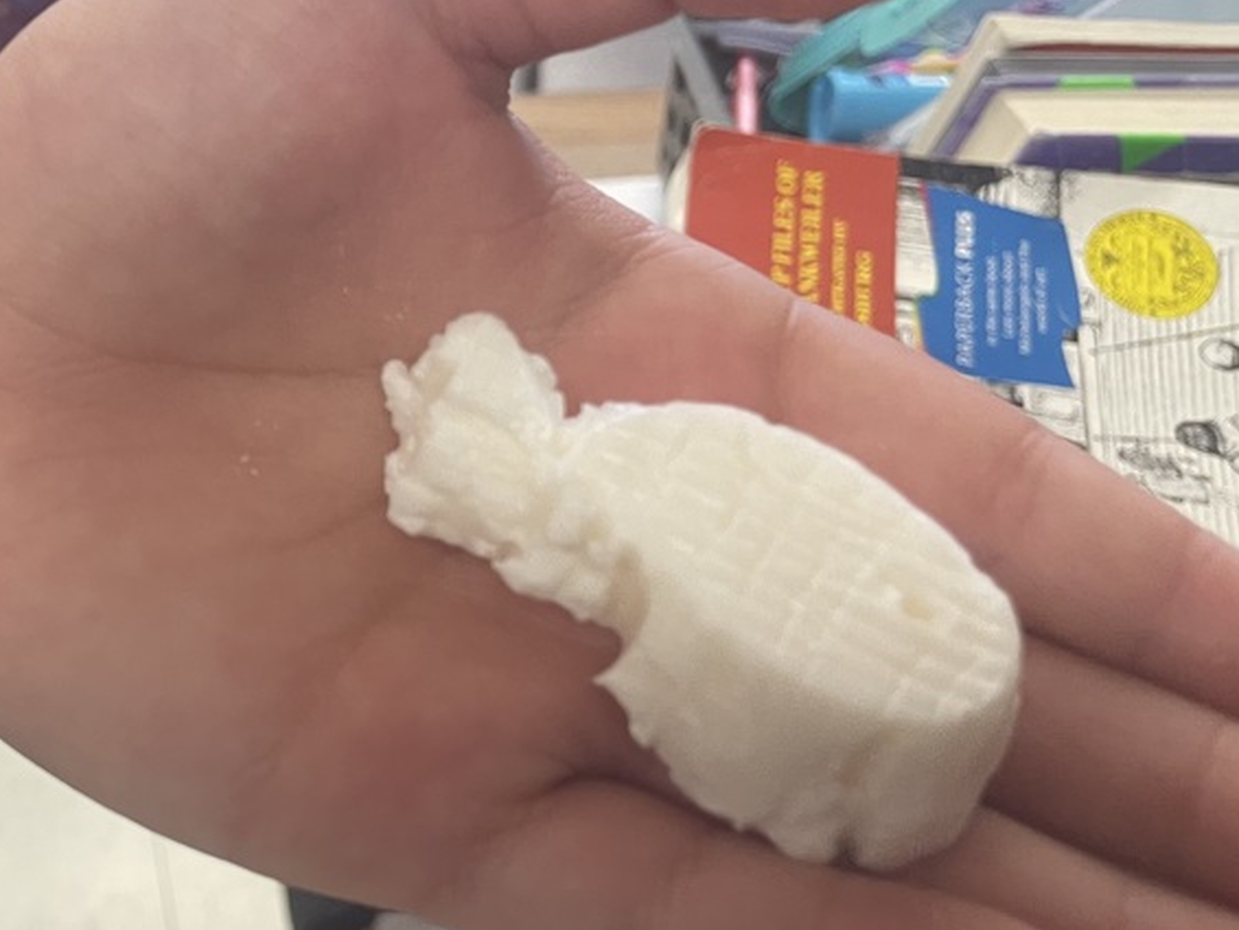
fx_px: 1683
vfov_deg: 30.9
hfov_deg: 38.1
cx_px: 160
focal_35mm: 47
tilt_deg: -46.7
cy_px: 481
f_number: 1.6
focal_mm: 4.2
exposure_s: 1/60
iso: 125
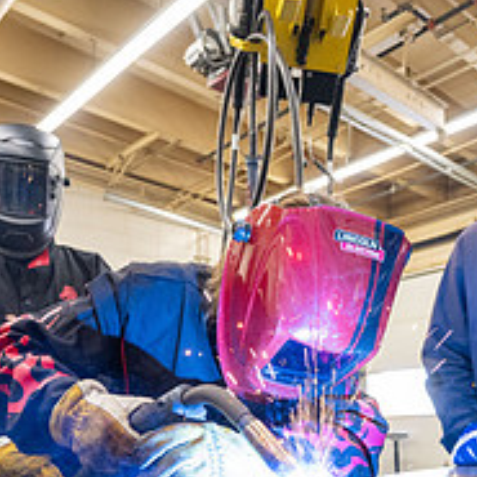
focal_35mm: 40
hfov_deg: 40.7
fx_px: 624
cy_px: 342
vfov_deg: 41.0
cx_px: 356
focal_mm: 15
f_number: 4
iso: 1600
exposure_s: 1/200
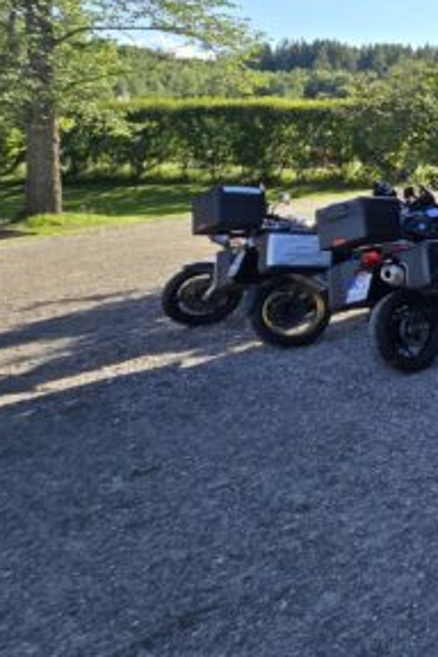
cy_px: 164
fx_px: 657
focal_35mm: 36
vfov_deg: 50.9
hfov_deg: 20.3
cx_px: 846
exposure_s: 1/917
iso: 50
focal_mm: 2.2
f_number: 2.2
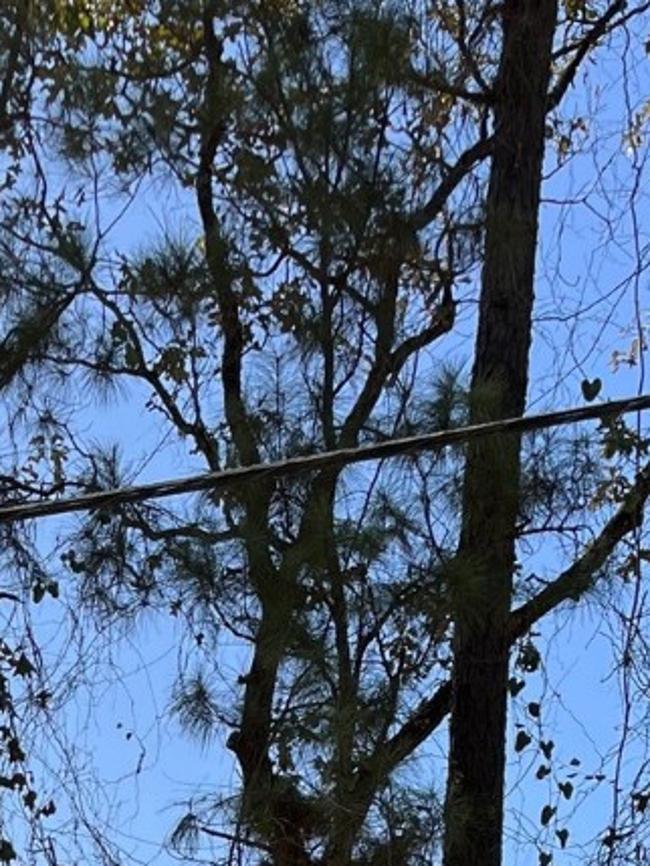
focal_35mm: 93
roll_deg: -3.1
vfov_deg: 17.5
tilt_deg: +2.8
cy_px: 1518
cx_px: 71
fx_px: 2327
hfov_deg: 15.7
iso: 50
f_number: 1.6
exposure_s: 1/1721
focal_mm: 5.1
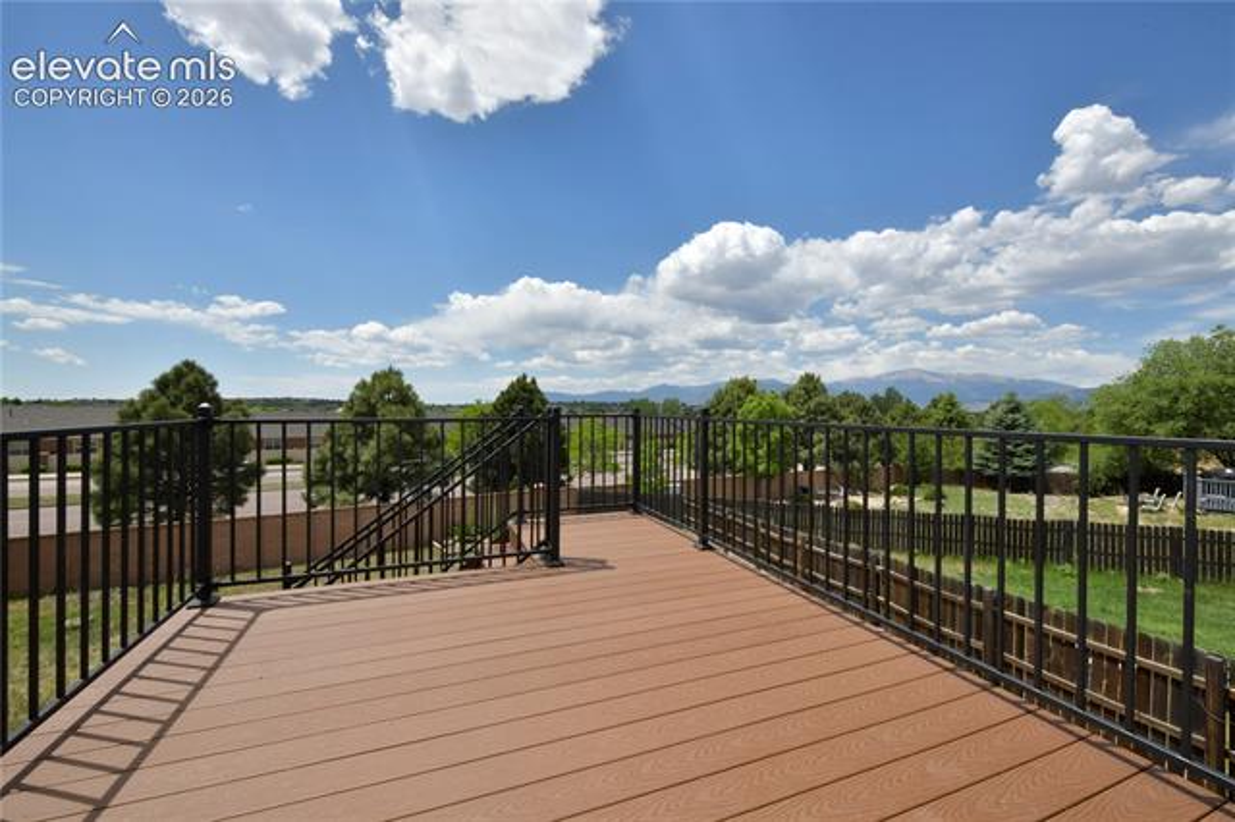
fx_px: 480
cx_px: 618
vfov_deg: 81.1
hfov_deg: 104.3
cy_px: 411
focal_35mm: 14
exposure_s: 1/250
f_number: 18
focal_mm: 14
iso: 400
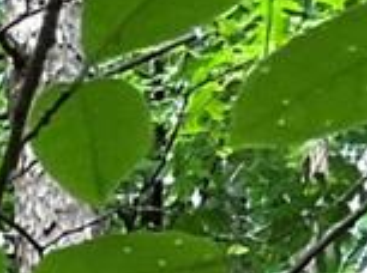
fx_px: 3089
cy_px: 1288
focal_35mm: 292
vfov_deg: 4.5
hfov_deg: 6.7
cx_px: -94
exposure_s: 1/60
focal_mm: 3
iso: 80
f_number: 1.8
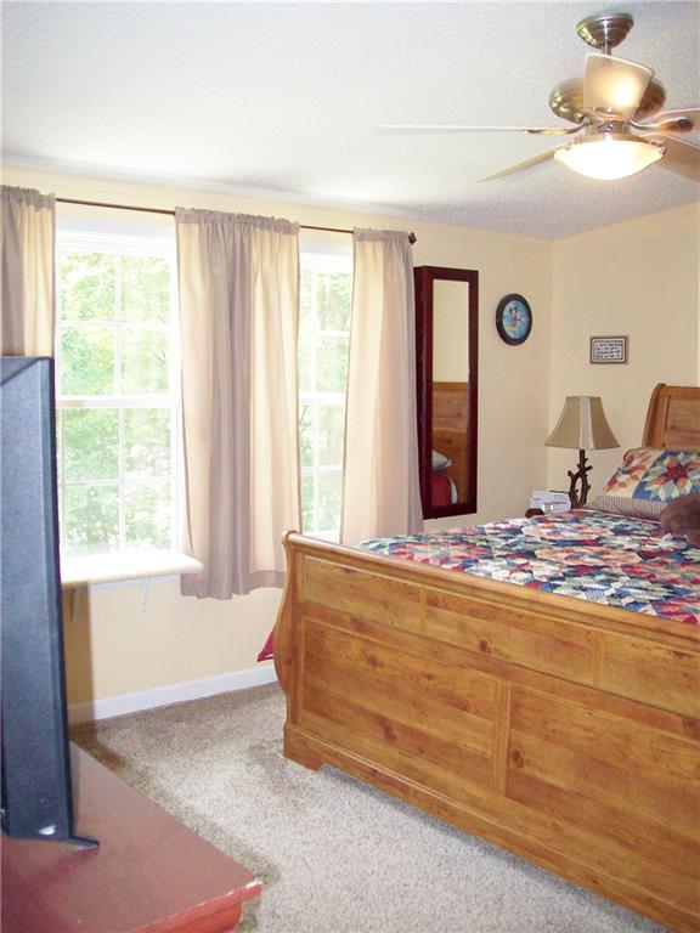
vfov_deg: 51.4
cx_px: 350
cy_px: 466
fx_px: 971
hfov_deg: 39.7
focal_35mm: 36
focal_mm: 6
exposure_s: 1/64
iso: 200
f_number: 2.7
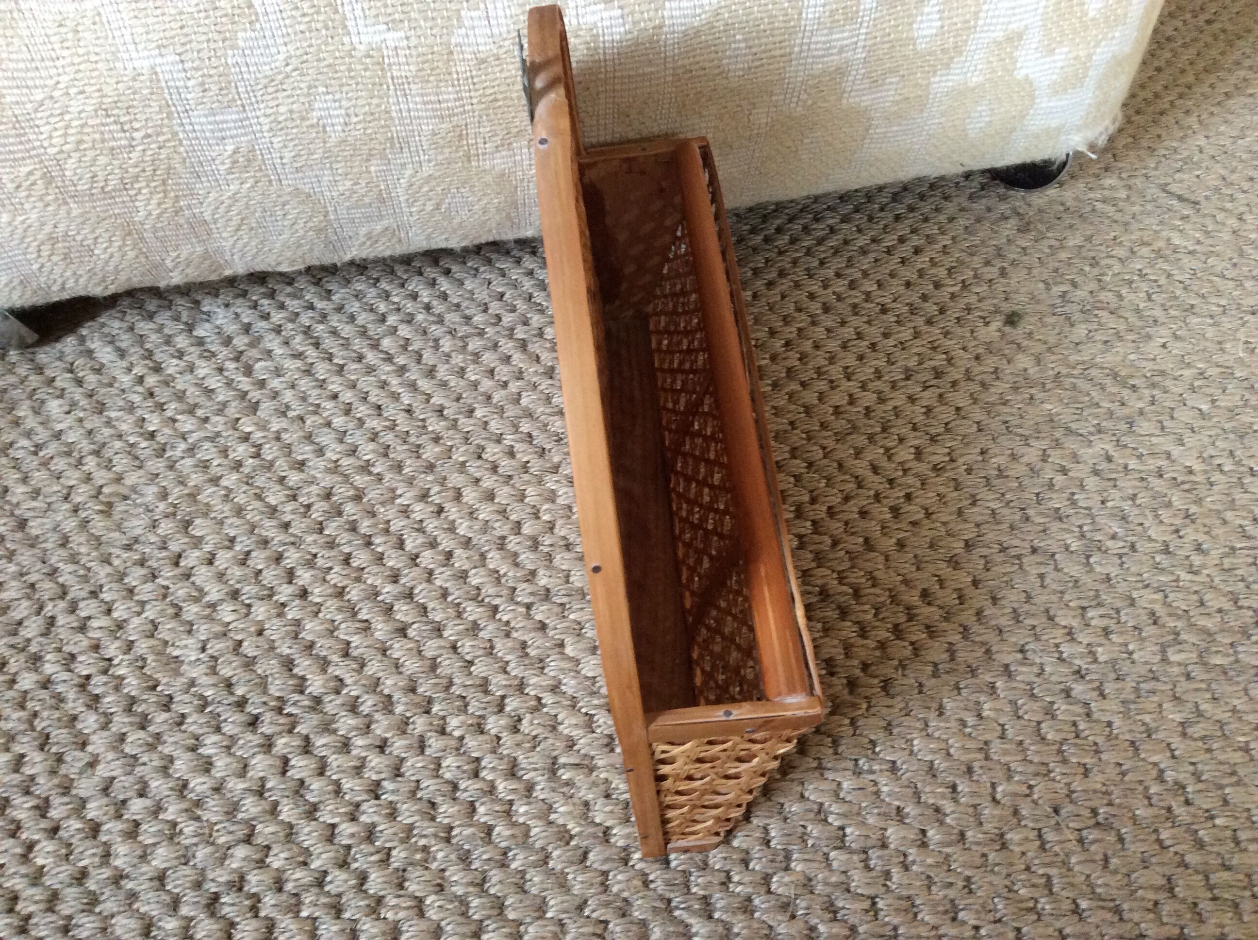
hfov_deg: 56.9
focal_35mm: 32
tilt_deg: -52.8
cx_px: 629
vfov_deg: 44.1
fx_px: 1161
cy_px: 470
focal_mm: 3.3
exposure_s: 1/25
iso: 160
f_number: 2.4
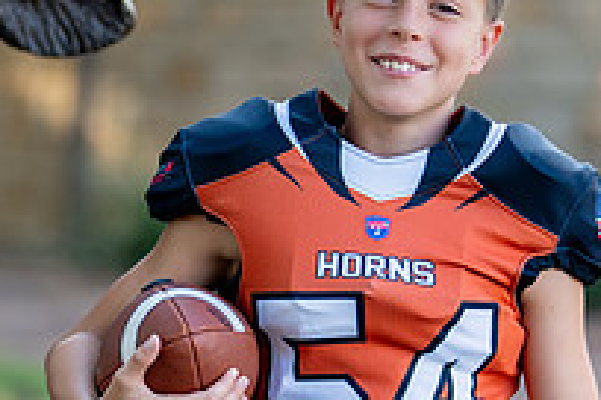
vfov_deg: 7.1
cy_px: 288
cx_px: 362
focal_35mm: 194
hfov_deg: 10.6
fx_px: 3238
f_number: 1.2
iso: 200
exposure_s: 1/1600
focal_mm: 50
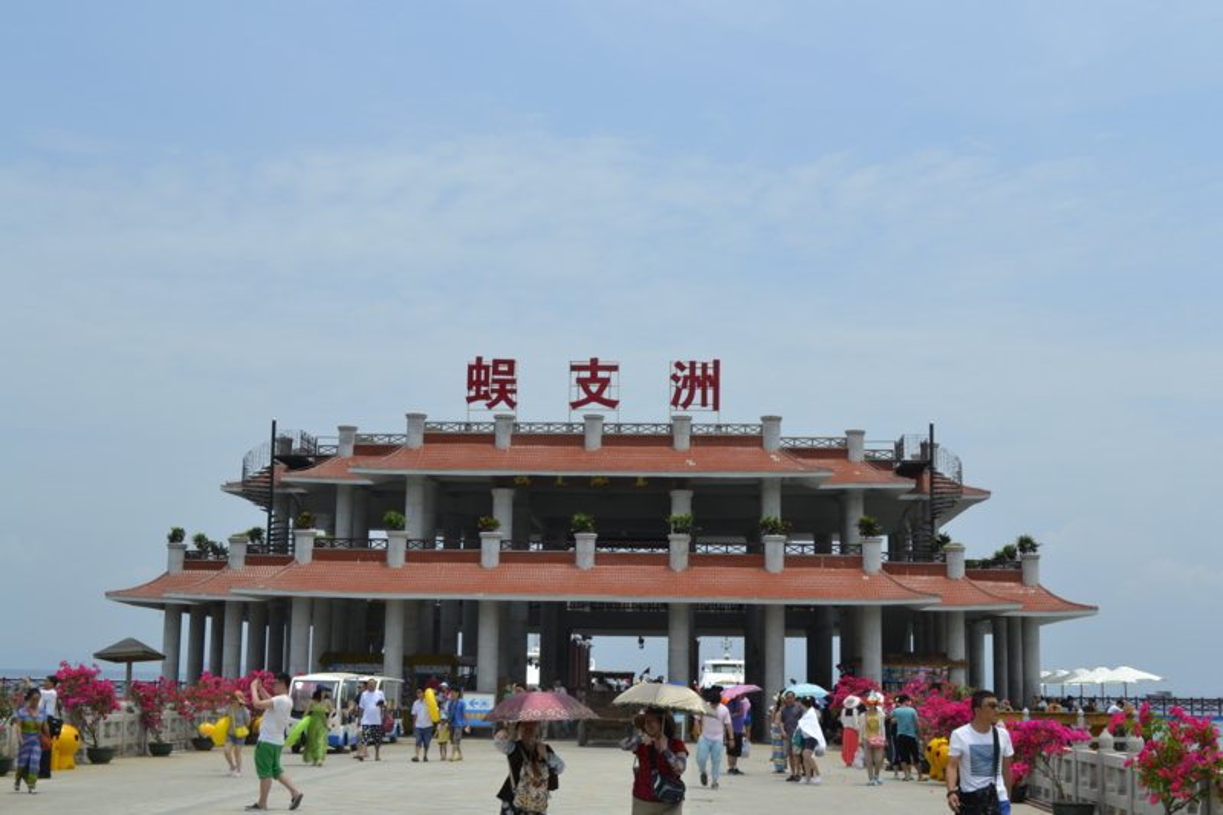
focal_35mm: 48
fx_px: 1630
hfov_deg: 41.1
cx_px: 612
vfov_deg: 28.1
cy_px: 408
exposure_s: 1/320
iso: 100
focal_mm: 32
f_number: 9
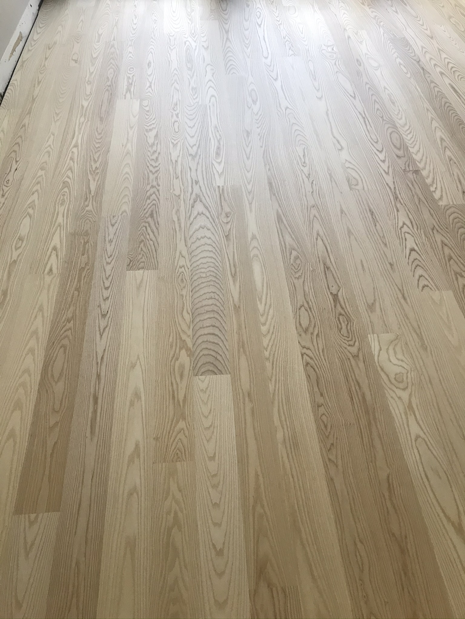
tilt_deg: -47.9
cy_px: 310
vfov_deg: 63.4
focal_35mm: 28
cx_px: 232
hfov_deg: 49.7
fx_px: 502
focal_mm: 3.99
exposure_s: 1/30
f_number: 1.8
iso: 20
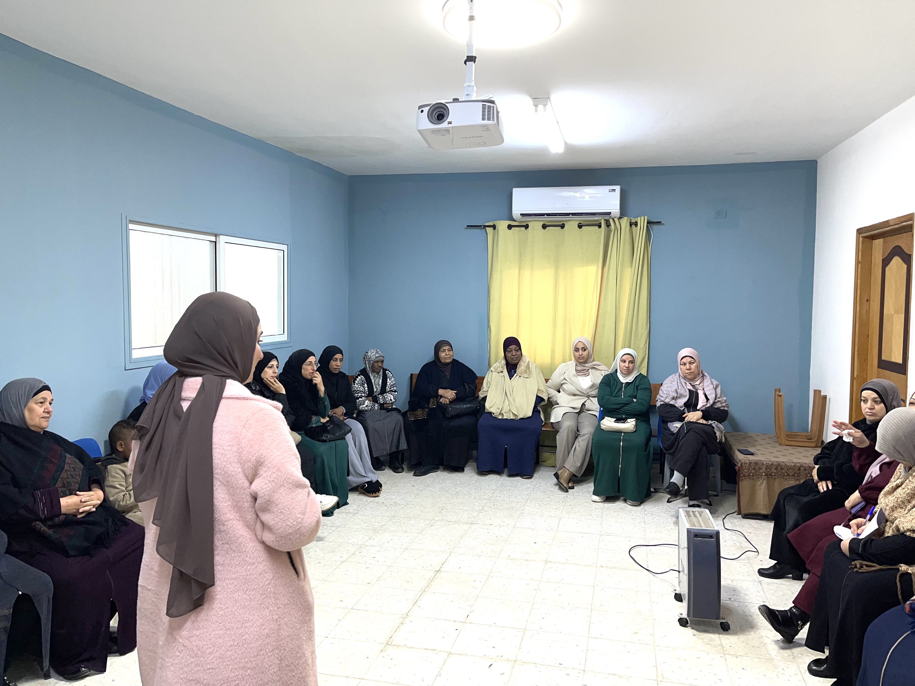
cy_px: 343
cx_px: 458
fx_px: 661
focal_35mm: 25
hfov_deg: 69.4
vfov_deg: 54.9
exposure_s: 1/100
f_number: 1.6
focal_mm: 5.1
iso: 40
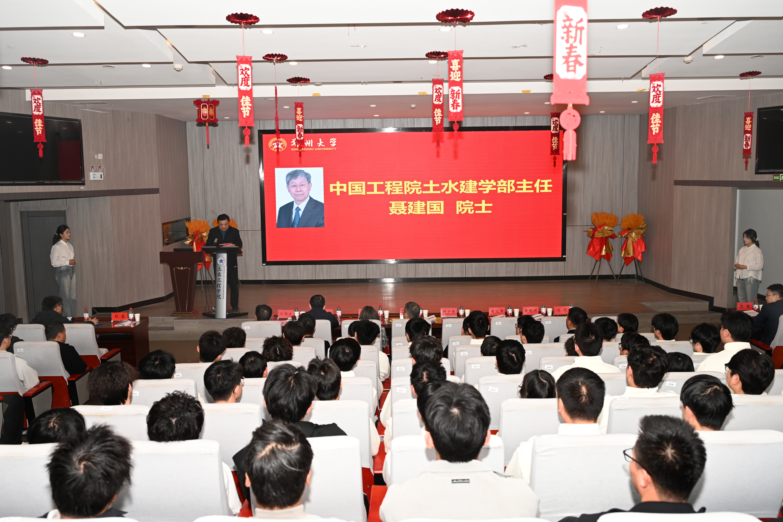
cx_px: 392
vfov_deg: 39.4
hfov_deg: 56.5
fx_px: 729
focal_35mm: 34
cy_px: 261
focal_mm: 33.5
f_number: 4.5
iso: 320
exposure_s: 1/125
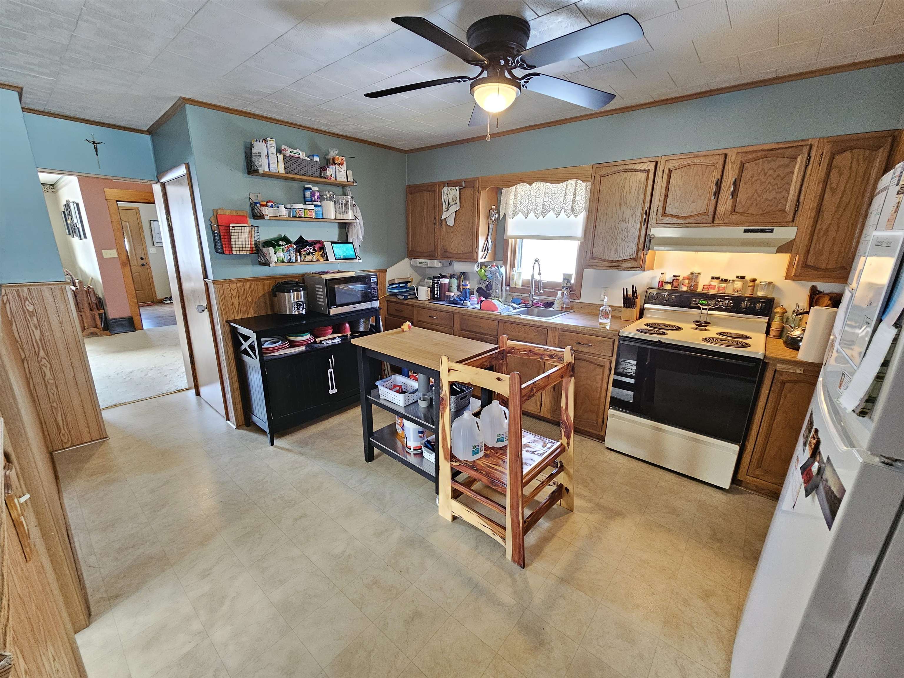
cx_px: 452
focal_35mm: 13
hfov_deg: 106.2
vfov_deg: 89.9
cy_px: 339
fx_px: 339
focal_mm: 2.2
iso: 640
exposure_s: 1/30
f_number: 2.2
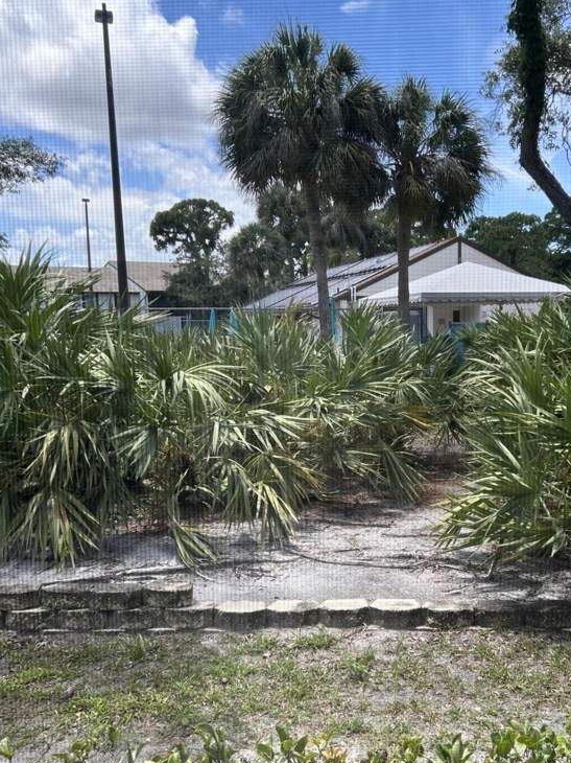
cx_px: 402
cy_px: 438
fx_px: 836
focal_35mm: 38
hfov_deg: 37.1
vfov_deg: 48.8
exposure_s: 1/917
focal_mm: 5.7
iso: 50
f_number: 1.5
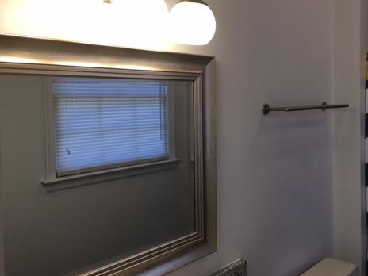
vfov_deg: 35.8
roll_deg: +0.6
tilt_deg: -2.2
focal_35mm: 40
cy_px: 112
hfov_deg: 46.0
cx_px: 248
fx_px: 425
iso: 40
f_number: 2.2
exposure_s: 1/120
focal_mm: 4.15
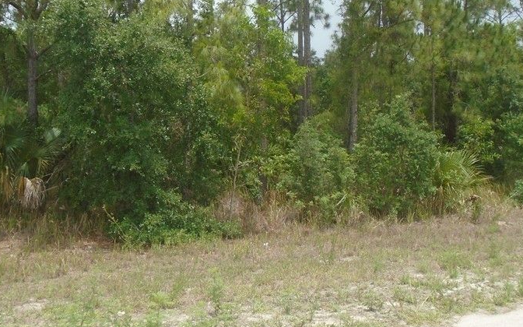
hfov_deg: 47.2
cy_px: 98
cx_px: 258
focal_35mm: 42
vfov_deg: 30.2
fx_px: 599
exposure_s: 1/800
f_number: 3.2
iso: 100
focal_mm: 4.6
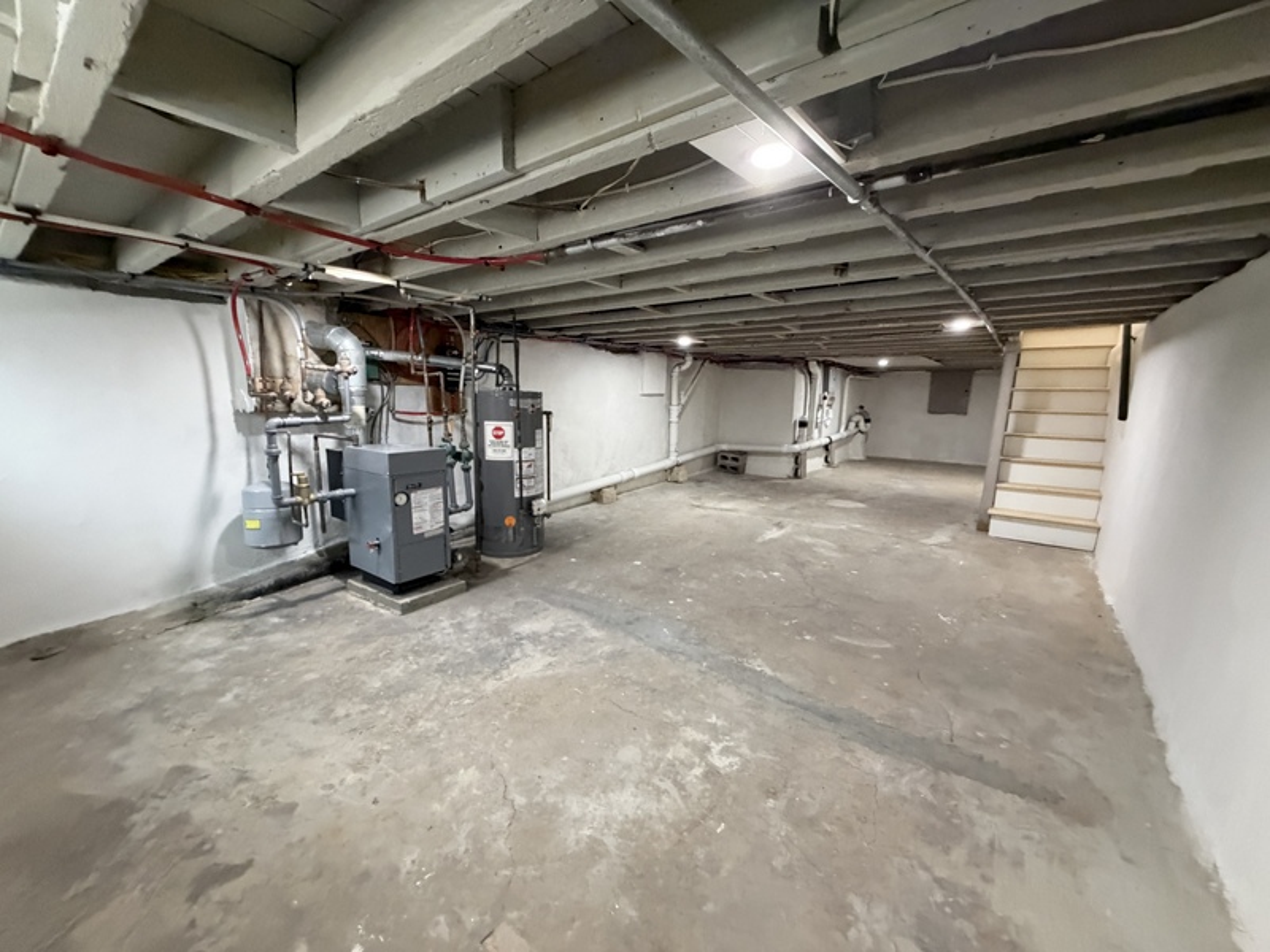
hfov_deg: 102.1
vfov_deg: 85.7
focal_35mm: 14
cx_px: 635
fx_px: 514
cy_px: 476
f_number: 2.2
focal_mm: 2.22
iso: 640
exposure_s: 1/60
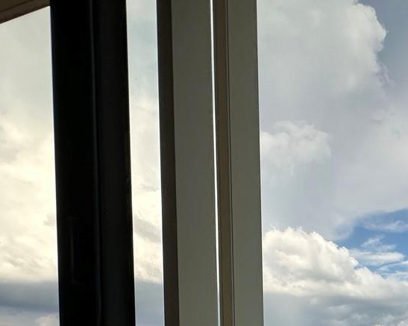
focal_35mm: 40
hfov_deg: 36.8
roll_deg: +0.4
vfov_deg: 31.5
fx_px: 483
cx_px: 473
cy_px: 387
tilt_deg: -0.8
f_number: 2.2
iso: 40
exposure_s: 1/1304
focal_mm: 2.22
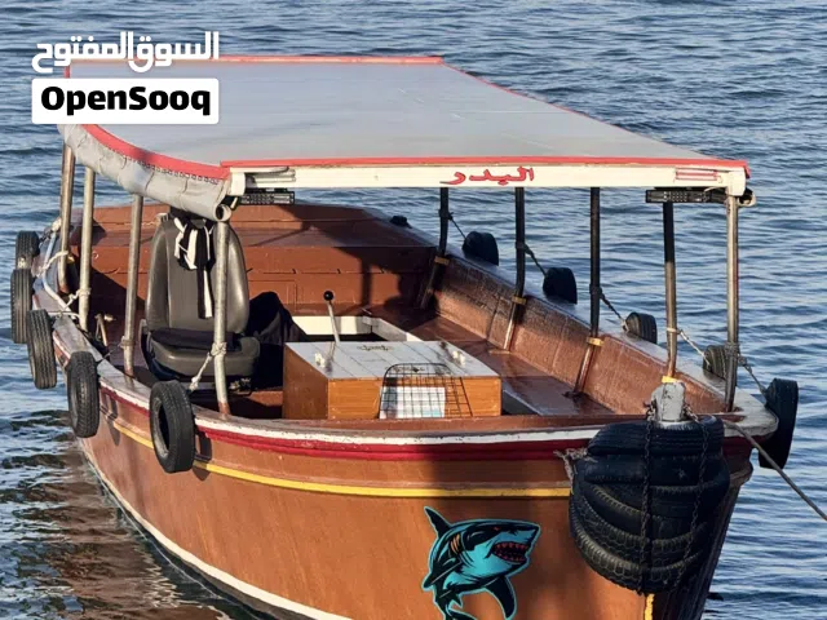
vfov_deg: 12.3
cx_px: 414
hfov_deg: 16.4
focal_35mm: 120
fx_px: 2867
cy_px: 310
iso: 50
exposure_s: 1/1451
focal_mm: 15.66
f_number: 2.8
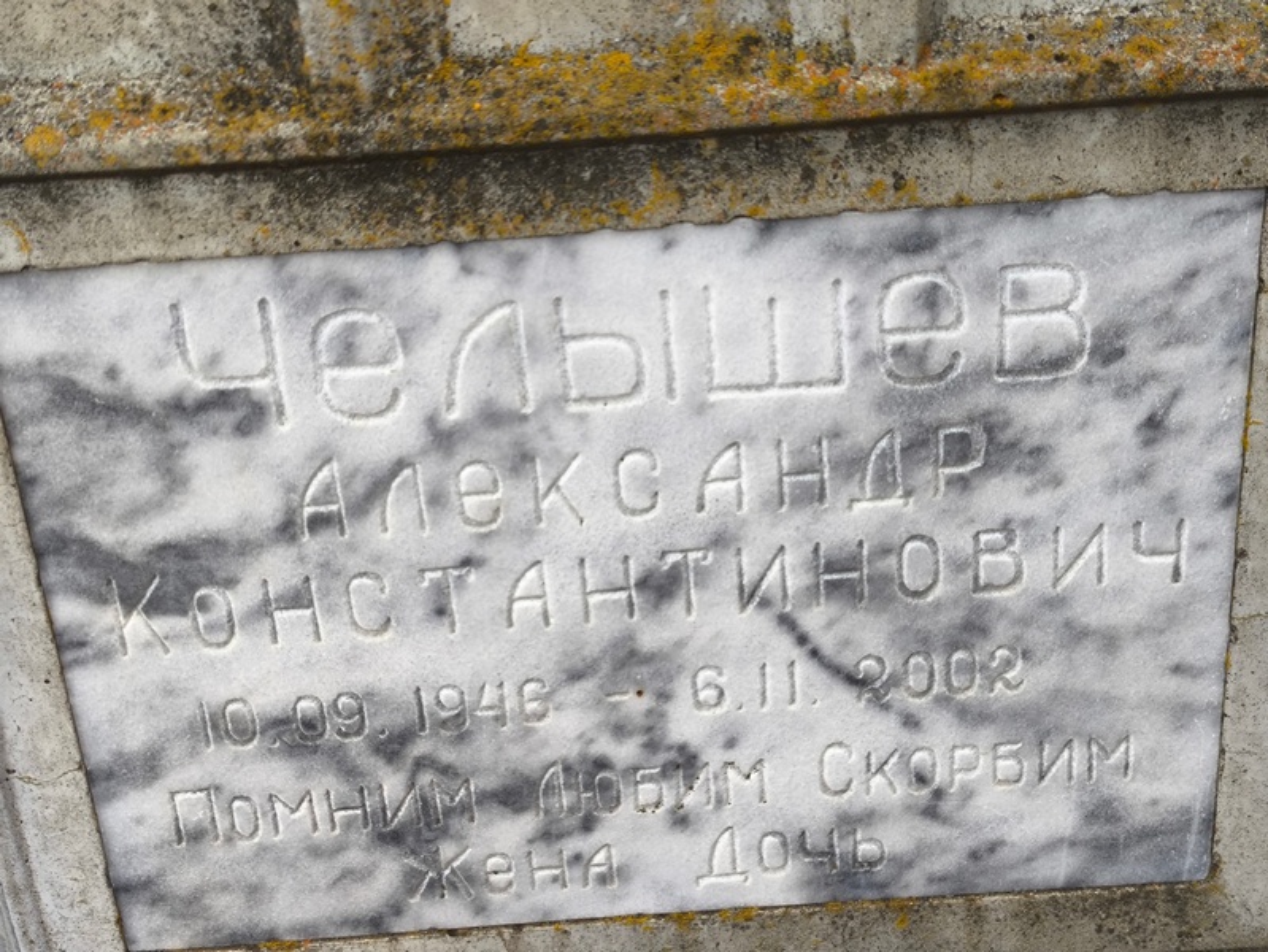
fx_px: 1832
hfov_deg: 38.2
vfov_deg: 29.1
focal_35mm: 50
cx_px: 634
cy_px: 476
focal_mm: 4.71
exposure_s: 1/120
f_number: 1.7
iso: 64
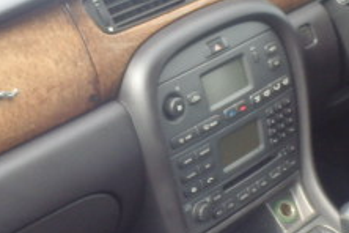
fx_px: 814
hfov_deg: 24.1
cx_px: 110
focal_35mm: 84
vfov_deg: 16.1
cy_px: 189
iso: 125
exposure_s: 1/100
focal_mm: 5
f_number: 3.9
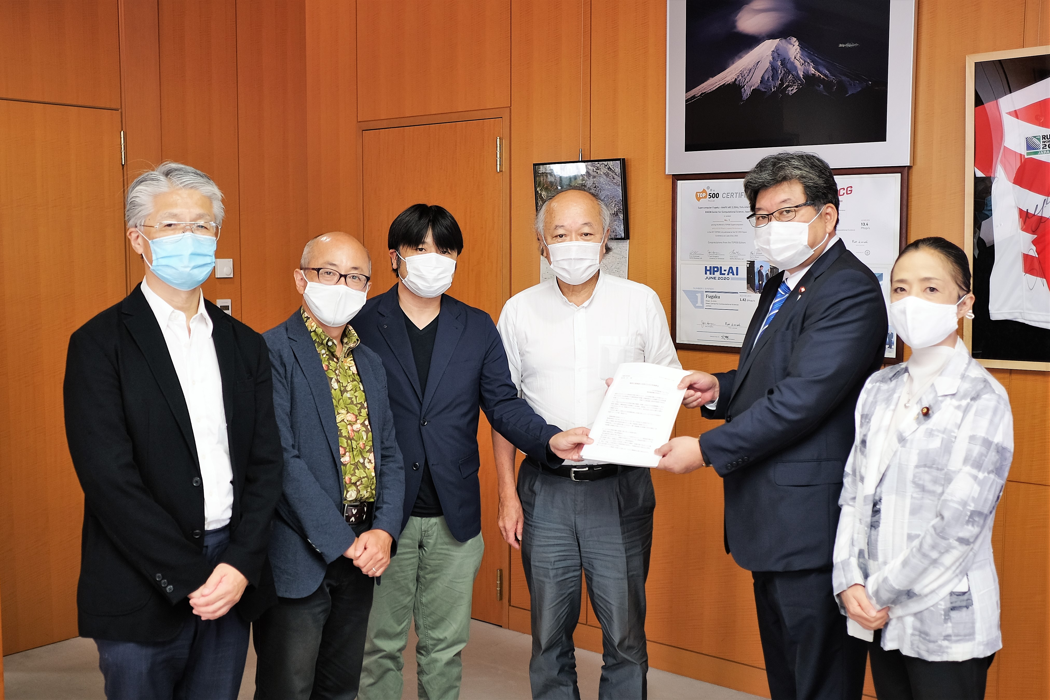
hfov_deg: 54.4
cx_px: 525
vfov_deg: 37.9
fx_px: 1021
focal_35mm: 35
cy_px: 350
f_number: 2
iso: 200
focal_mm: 23
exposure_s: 1/50
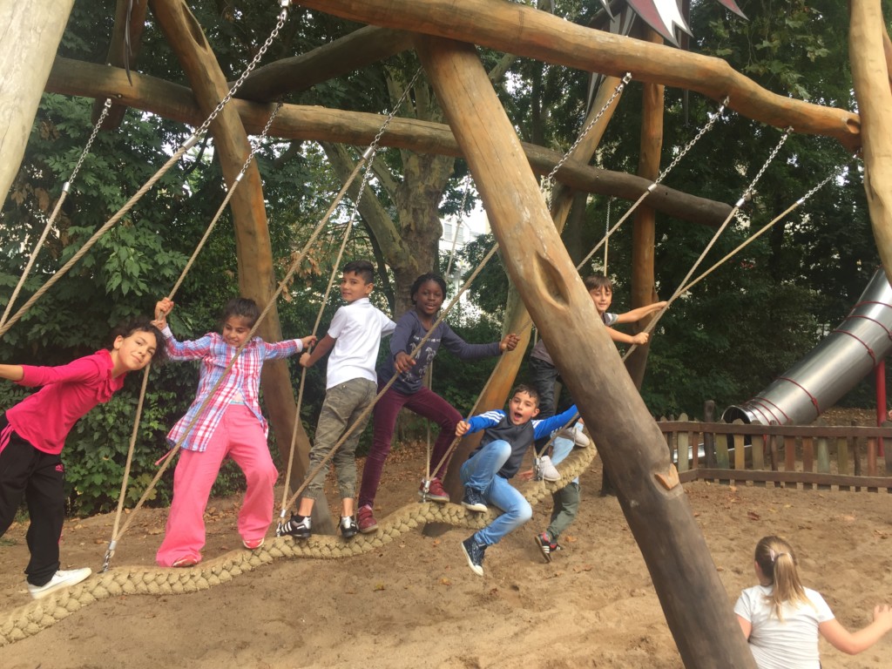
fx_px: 747
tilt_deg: +3.7
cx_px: 446
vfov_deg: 48.2
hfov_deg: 61.7
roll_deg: -0.4
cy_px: 334
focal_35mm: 29
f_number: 2.2
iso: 32
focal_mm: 4.15
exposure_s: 1/293
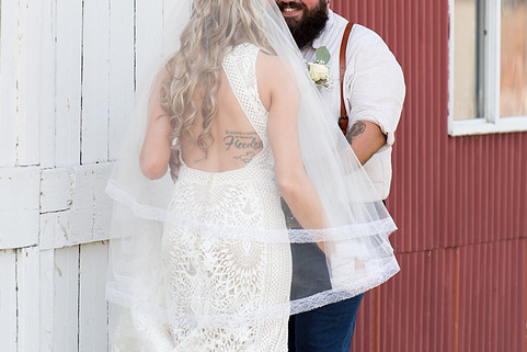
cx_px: 230
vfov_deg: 4.2
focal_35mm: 330
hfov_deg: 6.2
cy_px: 78
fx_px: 4832
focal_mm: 200
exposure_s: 1/1000
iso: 100
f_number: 2.8
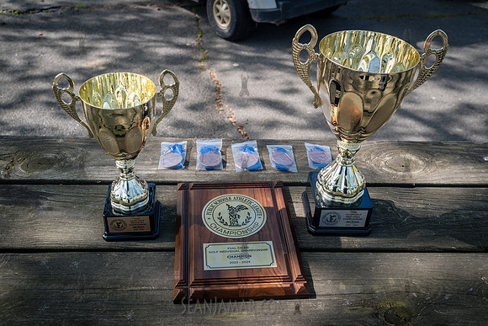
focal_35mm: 35
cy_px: 163
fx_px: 475
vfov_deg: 37.9
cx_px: 244
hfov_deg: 54.4
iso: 200
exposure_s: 1/250
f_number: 6.3
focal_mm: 35
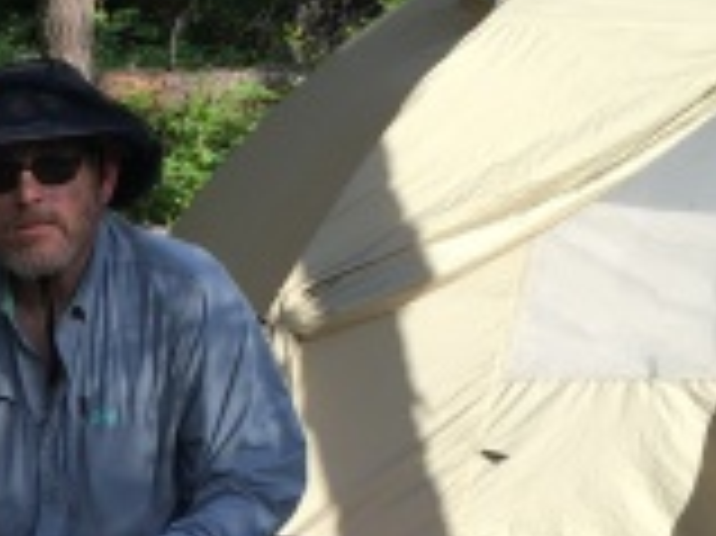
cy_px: 541
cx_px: -284
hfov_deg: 15.8
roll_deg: +1.9
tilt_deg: -13.6
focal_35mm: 117
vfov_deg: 12.5
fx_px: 2418
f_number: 2.2
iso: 25
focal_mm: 4.15
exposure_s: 1/615
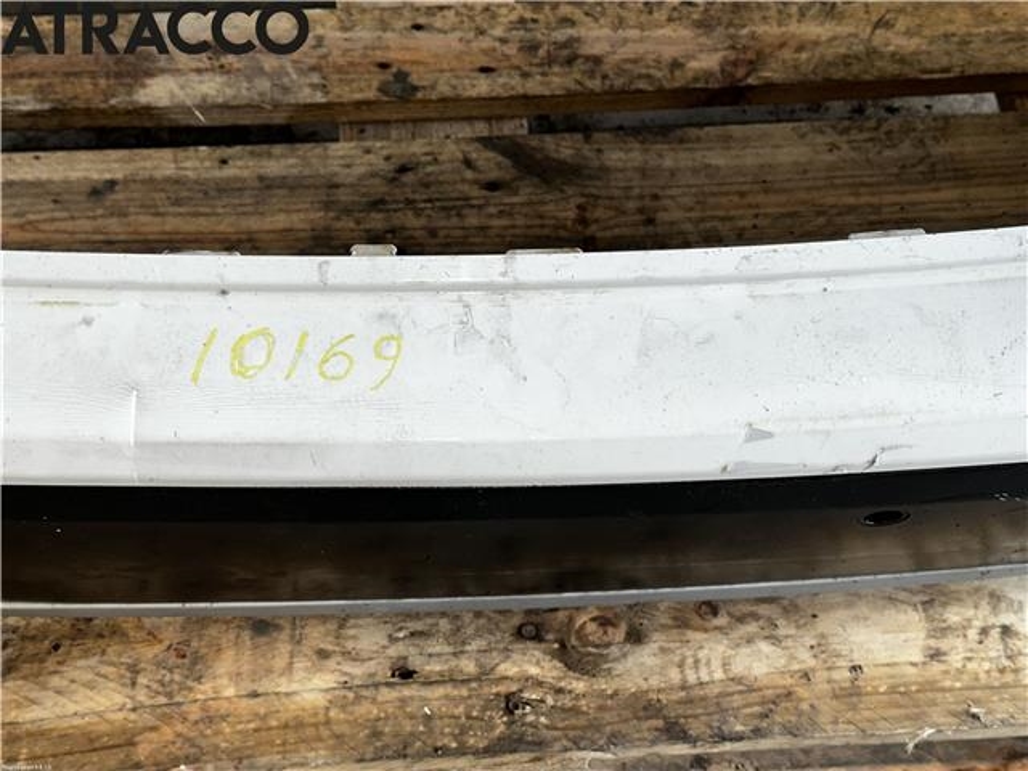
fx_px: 1425
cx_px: 514
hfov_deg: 39.7
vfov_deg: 30.3
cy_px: 386
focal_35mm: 48
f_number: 1.78
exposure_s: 1/45
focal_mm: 6.86
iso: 50
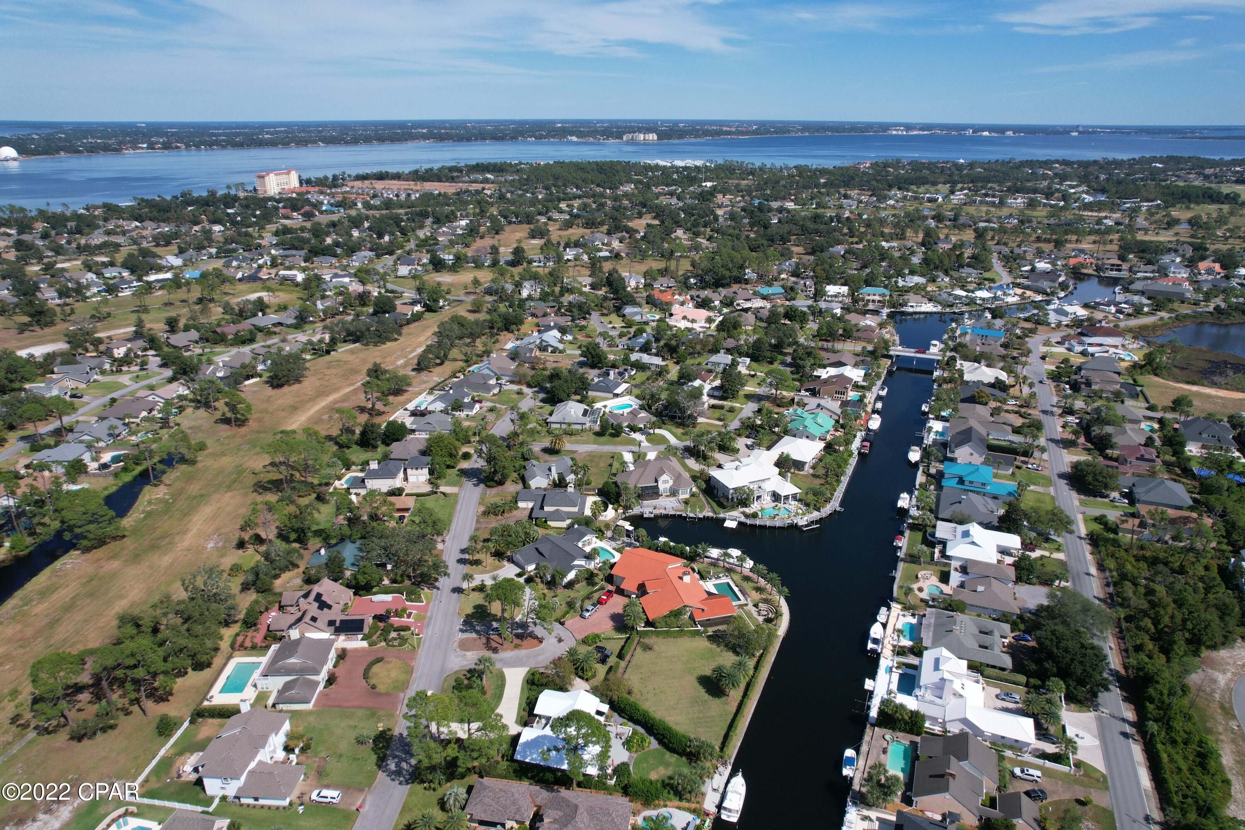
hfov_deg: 78.6
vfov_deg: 57.2
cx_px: 622
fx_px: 761
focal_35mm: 22
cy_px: 415
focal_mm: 8.38
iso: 120
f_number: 2.8
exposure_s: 1/3000
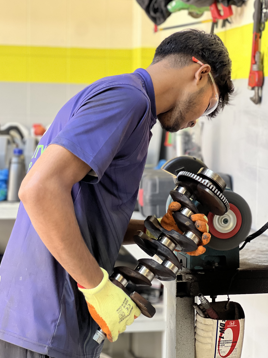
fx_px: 836
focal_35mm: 81
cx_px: 129
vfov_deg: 24.1
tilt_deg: -3.7
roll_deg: -0.6
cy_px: 175
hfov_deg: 18.2
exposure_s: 1/40
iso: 200
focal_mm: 9
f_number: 2.8
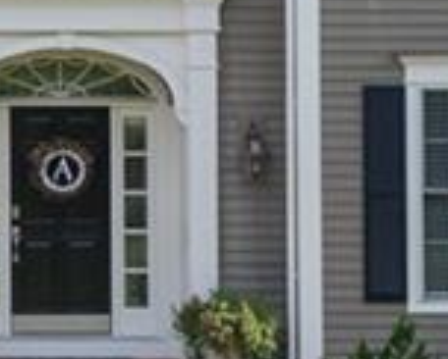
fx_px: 3186
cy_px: -169
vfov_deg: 6.4
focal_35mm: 240
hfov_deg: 7.8
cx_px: -315
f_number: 8
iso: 1250
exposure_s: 1/1250
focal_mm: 38
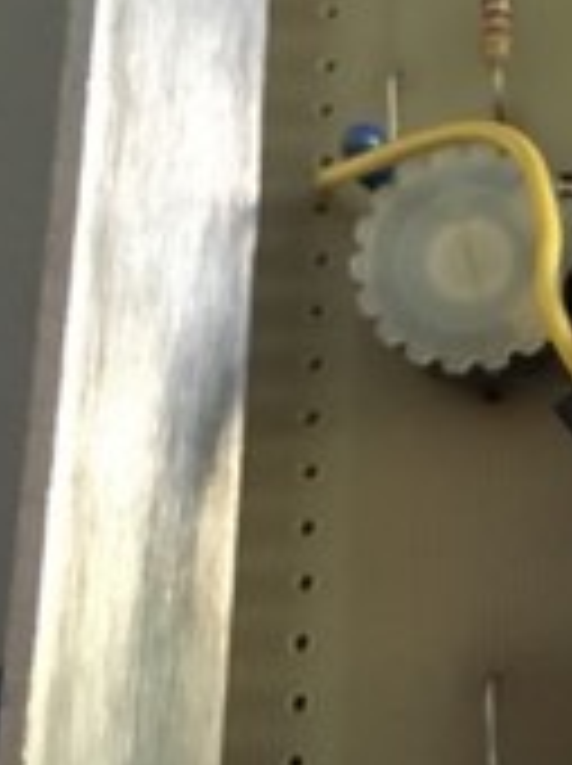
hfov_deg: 17.0
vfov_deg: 23.8
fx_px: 1811
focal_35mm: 82
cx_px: 712
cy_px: 270
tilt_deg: -74.2
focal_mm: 4.15
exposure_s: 1/15
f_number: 2.2
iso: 250
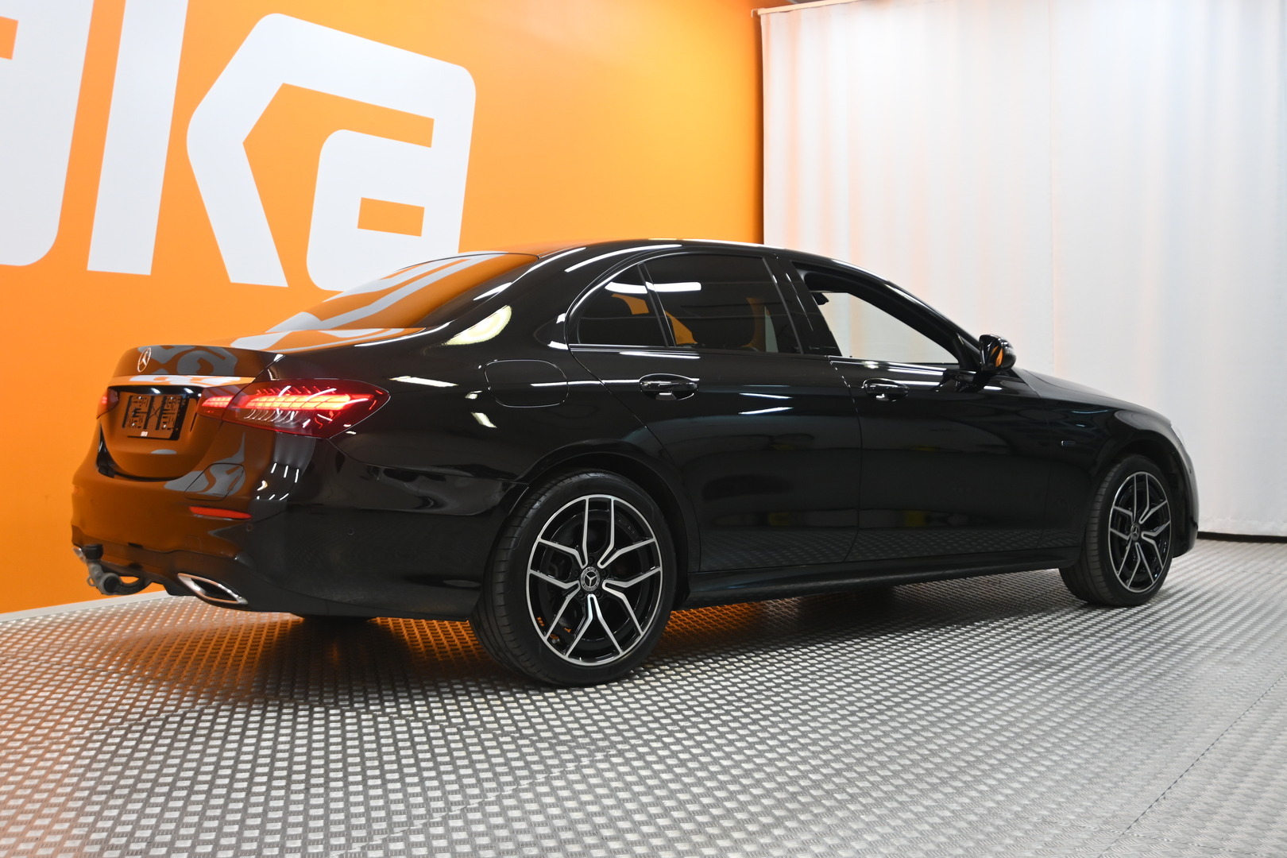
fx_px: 1635
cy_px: 429
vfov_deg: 29.4
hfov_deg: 43.0
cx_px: 644
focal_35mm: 46
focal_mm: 30.5
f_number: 4.8
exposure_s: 1/50
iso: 560
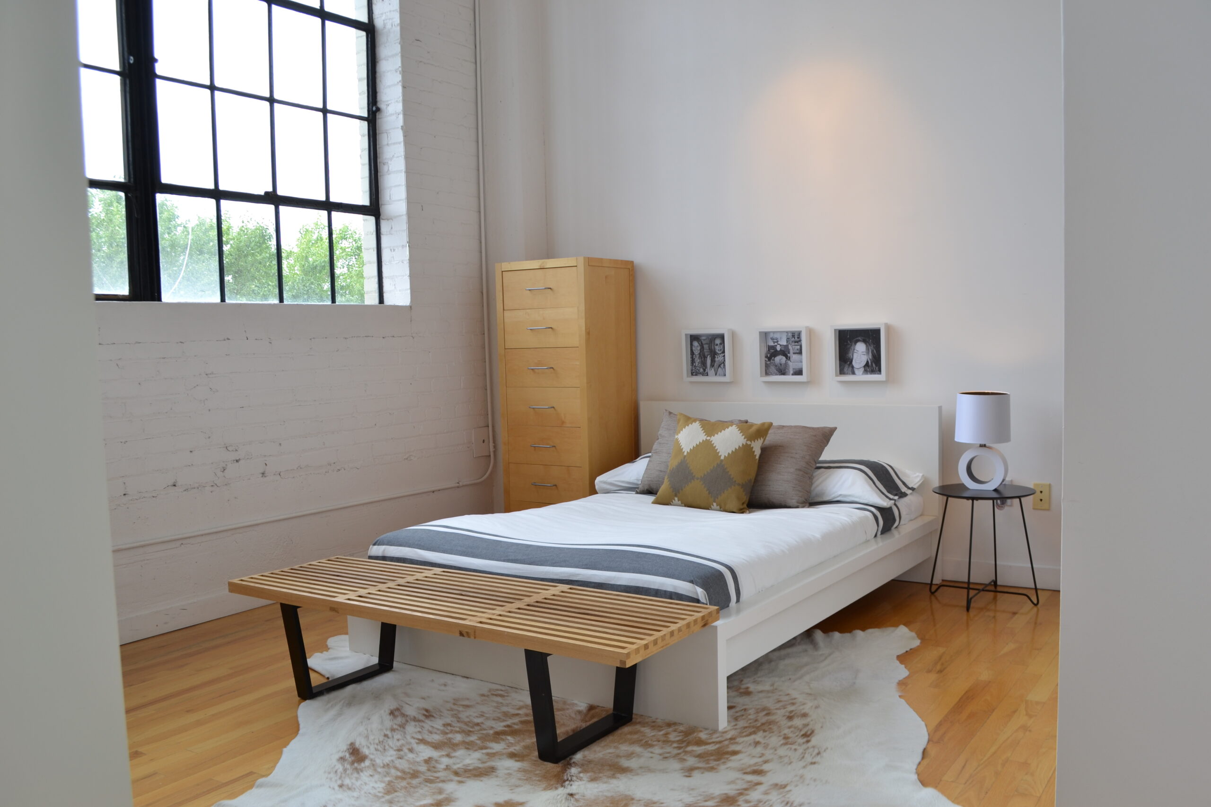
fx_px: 1009
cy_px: 404
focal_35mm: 30
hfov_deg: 61.9
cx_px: 606
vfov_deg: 43.6
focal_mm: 20
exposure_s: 1/40
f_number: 5.6
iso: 100
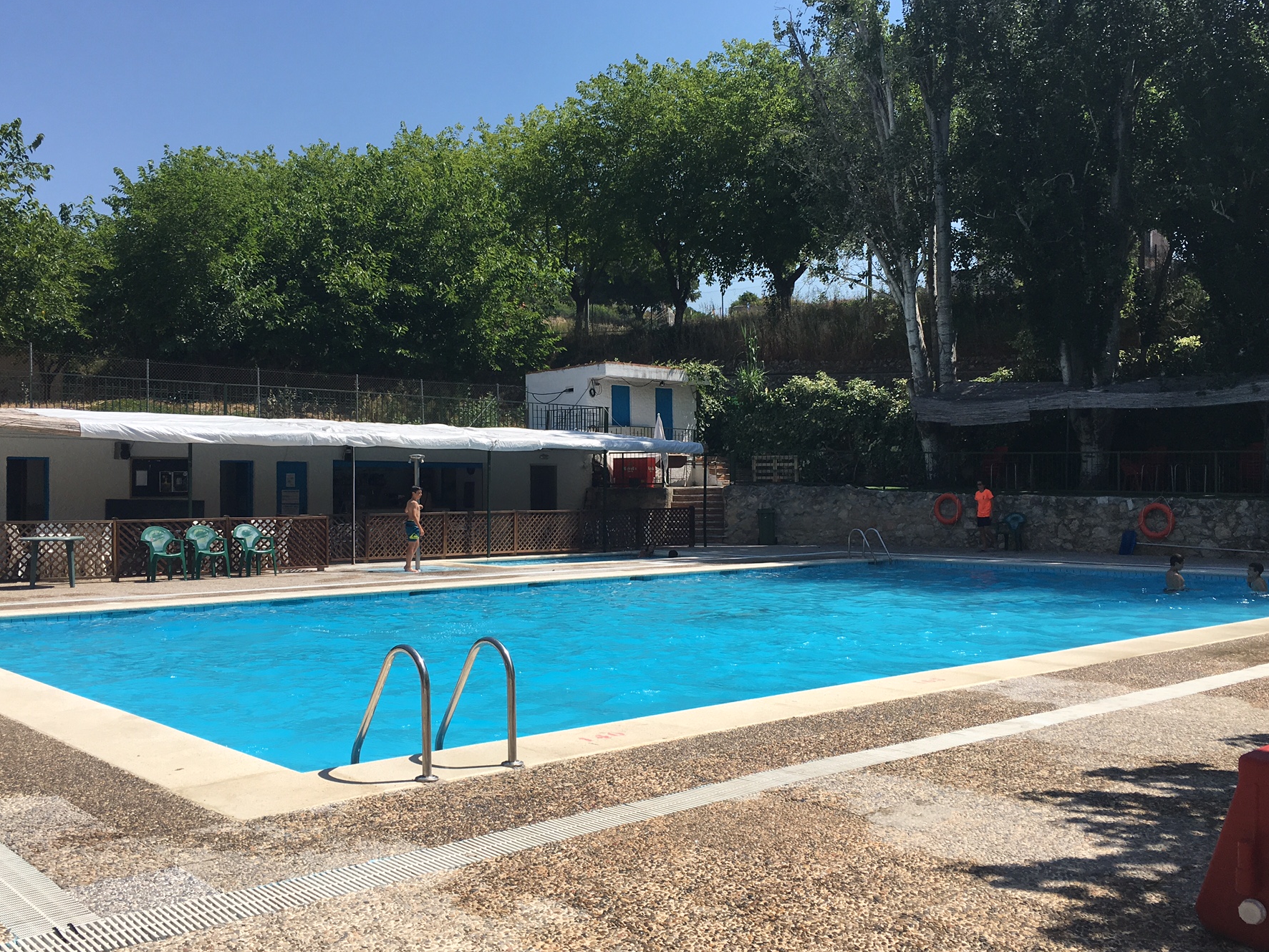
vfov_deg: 42.9
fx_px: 1210
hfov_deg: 55.3
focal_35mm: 33
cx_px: 607
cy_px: 493
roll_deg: -0.2
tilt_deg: +1.2
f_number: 2.2
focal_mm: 4.15
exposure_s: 1/1923
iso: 25
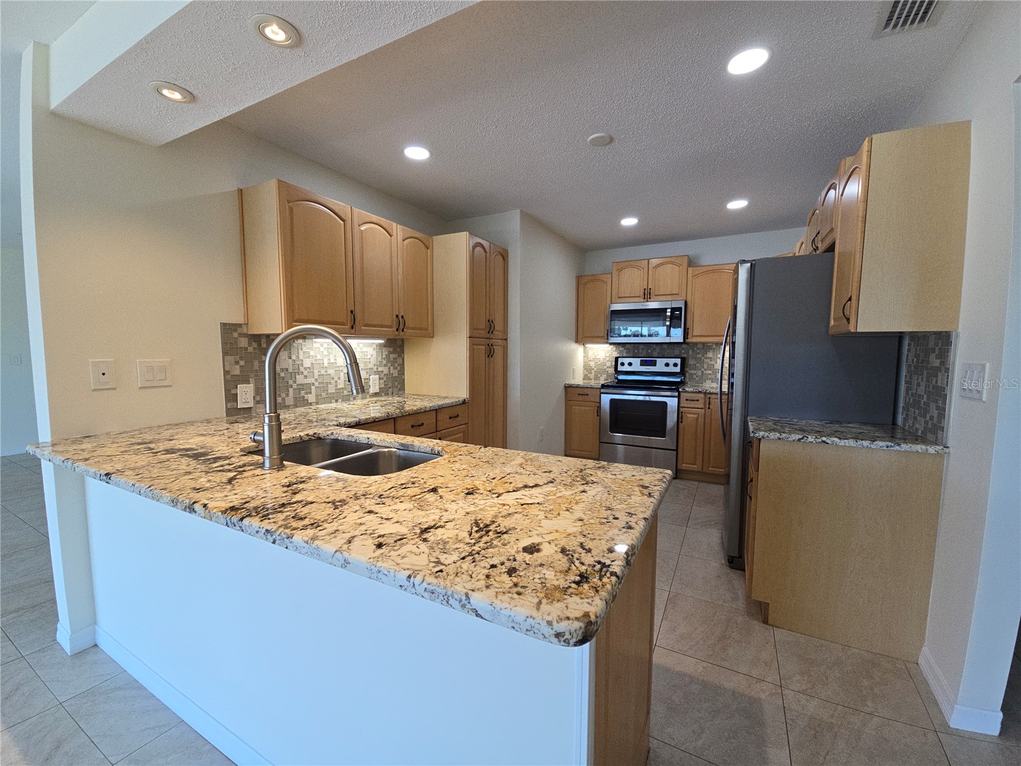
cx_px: 510
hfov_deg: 106.2
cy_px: 383
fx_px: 383
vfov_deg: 89.9
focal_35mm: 13
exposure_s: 1/120
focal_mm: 2.2
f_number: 2.2
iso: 80
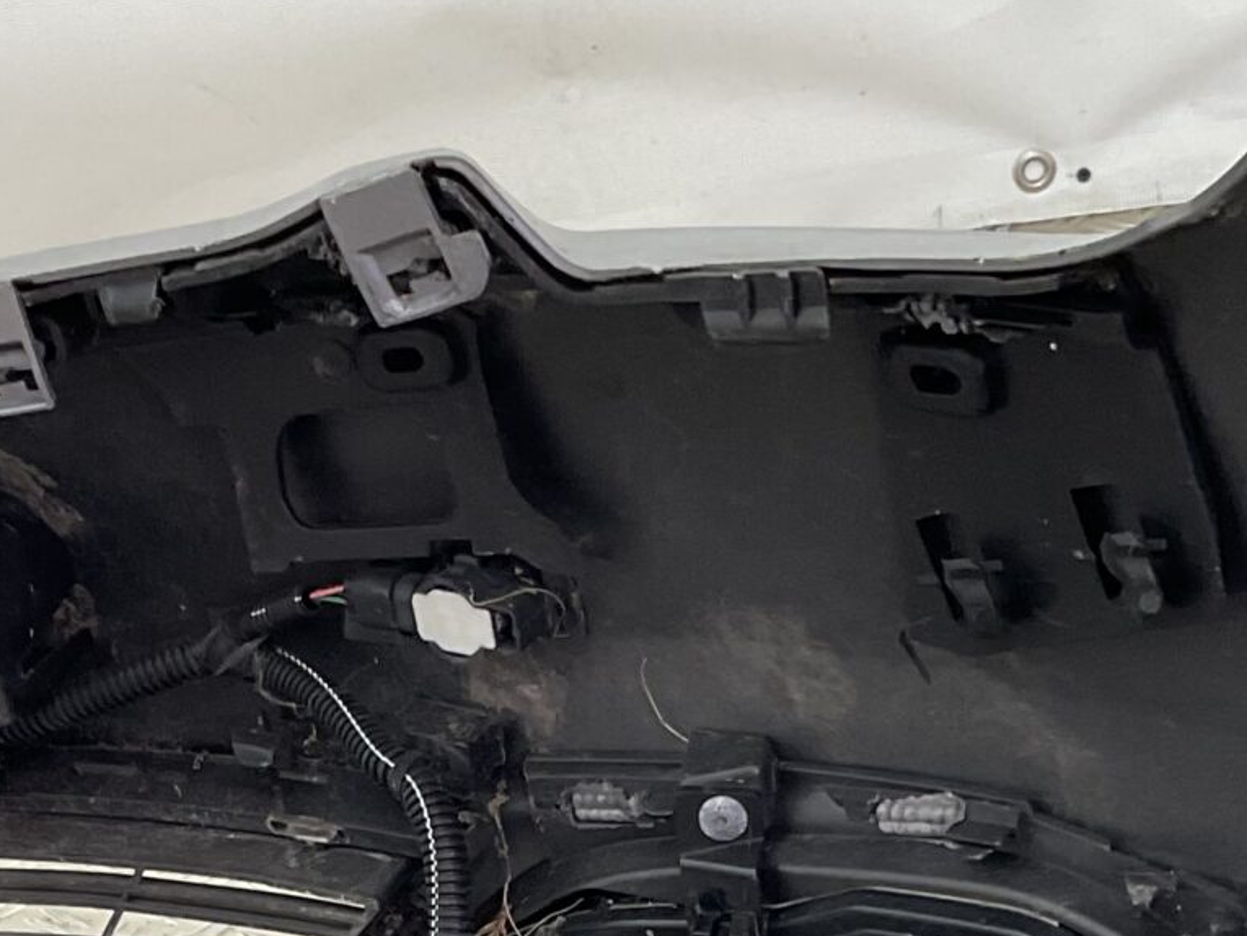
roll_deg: +9.2
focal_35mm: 97
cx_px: 491
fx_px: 3495
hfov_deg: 20.2
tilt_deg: -33.8
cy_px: 1143
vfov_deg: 14.7
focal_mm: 3
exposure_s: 1/120
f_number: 1.8
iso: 40
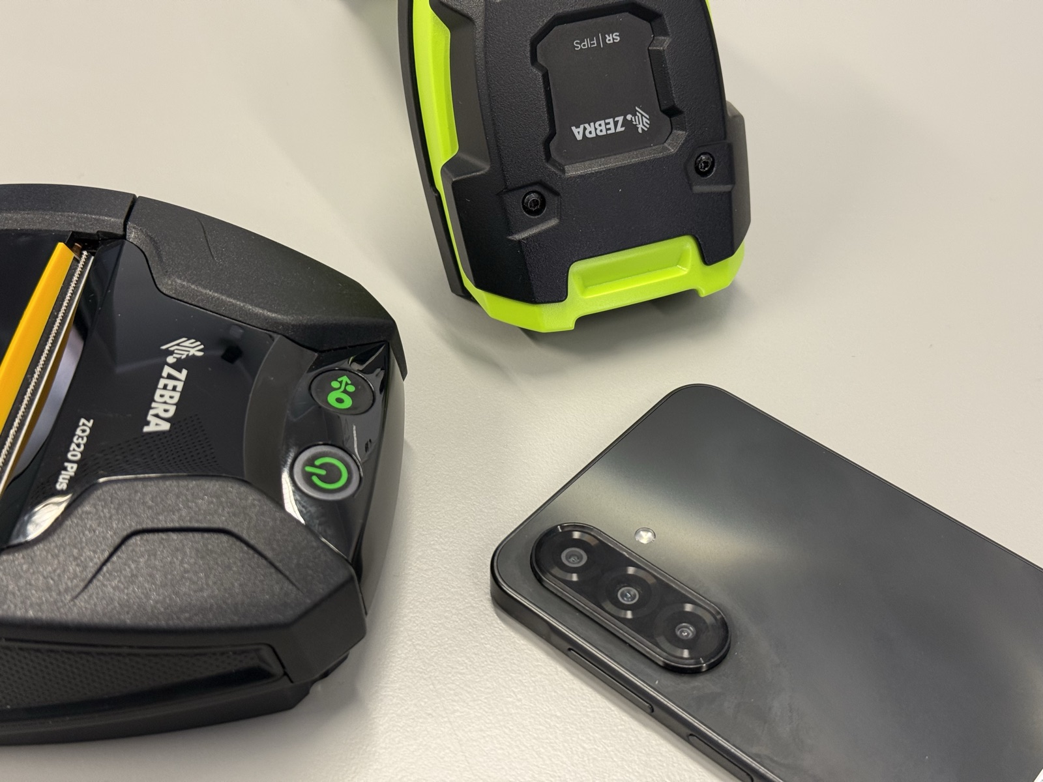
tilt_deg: -44.3
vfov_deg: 30.3
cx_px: 522
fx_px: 1446
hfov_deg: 39.7
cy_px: 391
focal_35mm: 48
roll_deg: -0.3
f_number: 1.78
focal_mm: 6.76
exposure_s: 1/50
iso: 160
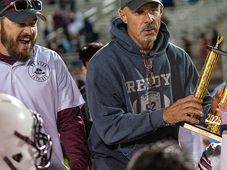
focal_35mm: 127
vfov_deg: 11.6
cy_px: 60
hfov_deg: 15.5
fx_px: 832
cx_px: 140
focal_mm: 83
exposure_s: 1/500
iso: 5000
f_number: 2.8
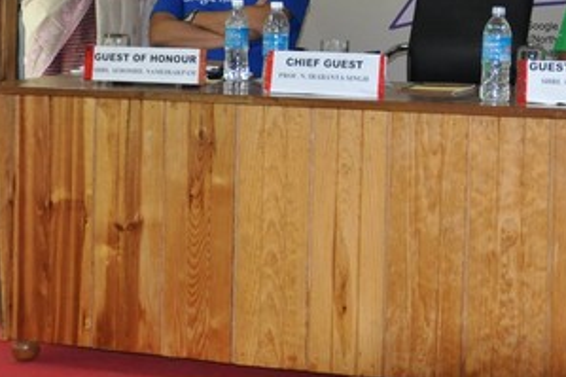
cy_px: -53
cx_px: 486
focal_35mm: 84
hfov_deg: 23.6
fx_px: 1325
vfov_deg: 15.7
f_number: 3.8
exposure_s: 1/60
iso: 800
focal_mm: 21
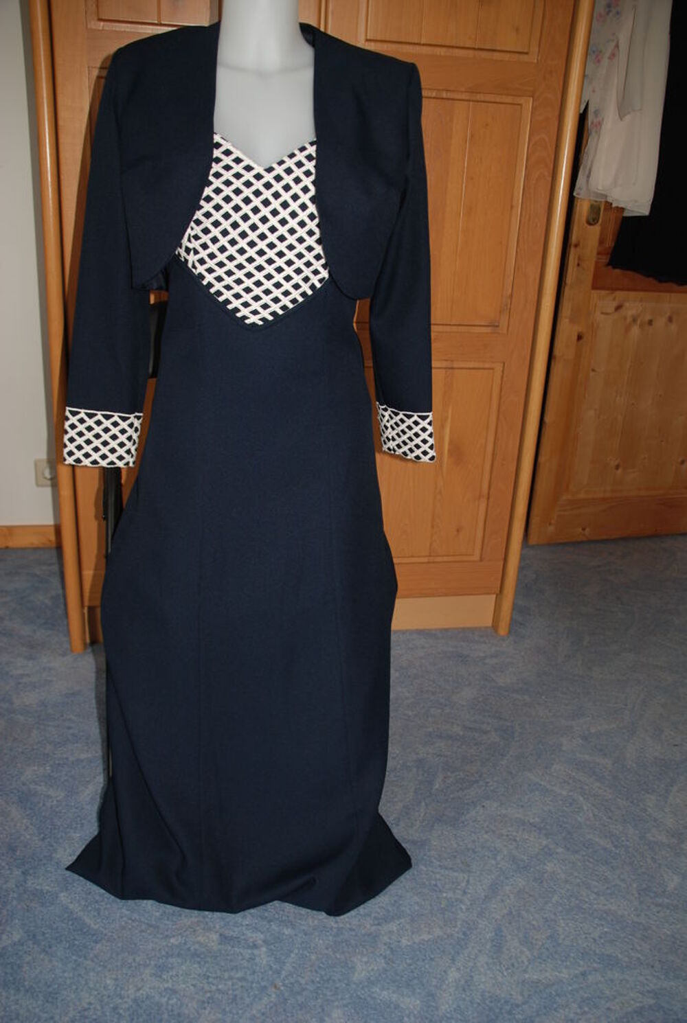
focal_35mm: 32
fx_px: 897
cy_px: 512
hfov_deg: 41.9
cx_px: 344
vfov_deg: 59.4
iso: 200
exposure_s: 1/60
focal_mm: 21
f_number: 3.8
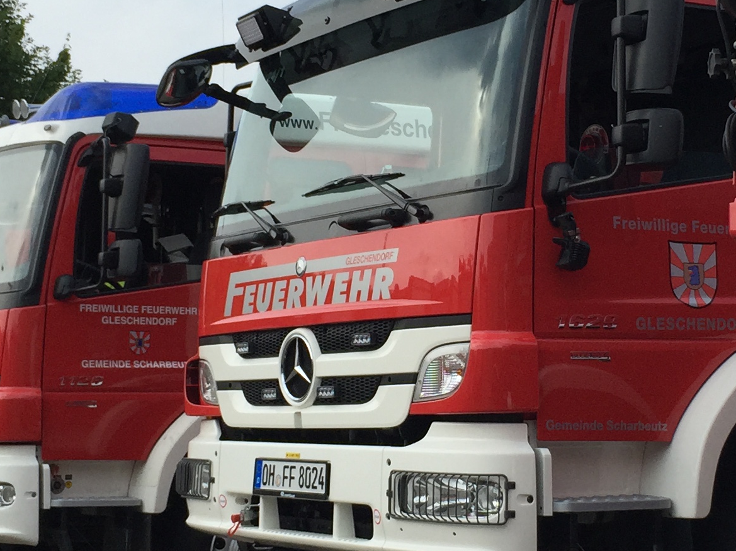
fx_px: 1722
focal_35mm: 81
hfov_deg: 24.0
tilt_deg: +6.8
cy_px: 244
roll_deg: -1.9
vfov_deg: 18.2
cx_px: 475
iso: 32
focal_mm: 4.15
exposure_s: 1/1522
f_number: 2.2
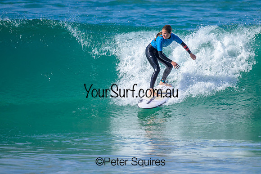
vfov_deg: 1.3
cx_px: 178
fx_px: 7965
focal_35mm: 1098
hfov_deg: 1.9
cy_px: 94
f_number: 6.3
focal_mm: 800
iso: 360
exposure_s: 1/2000
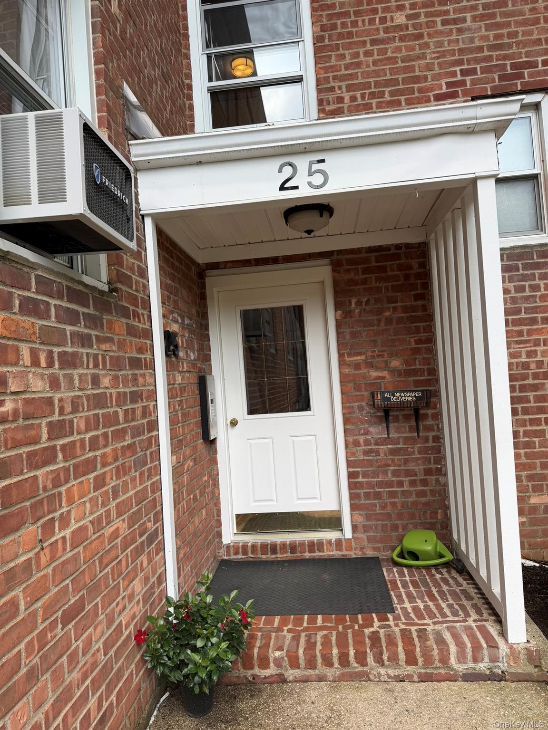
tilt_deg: +3.0
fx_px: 507
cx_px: 274
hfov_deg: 56.8
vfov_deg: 71.6
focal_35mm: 24
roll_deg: +3.3
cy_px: 365
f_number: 1.78
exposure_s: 1/602
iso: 80
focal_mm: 6.76
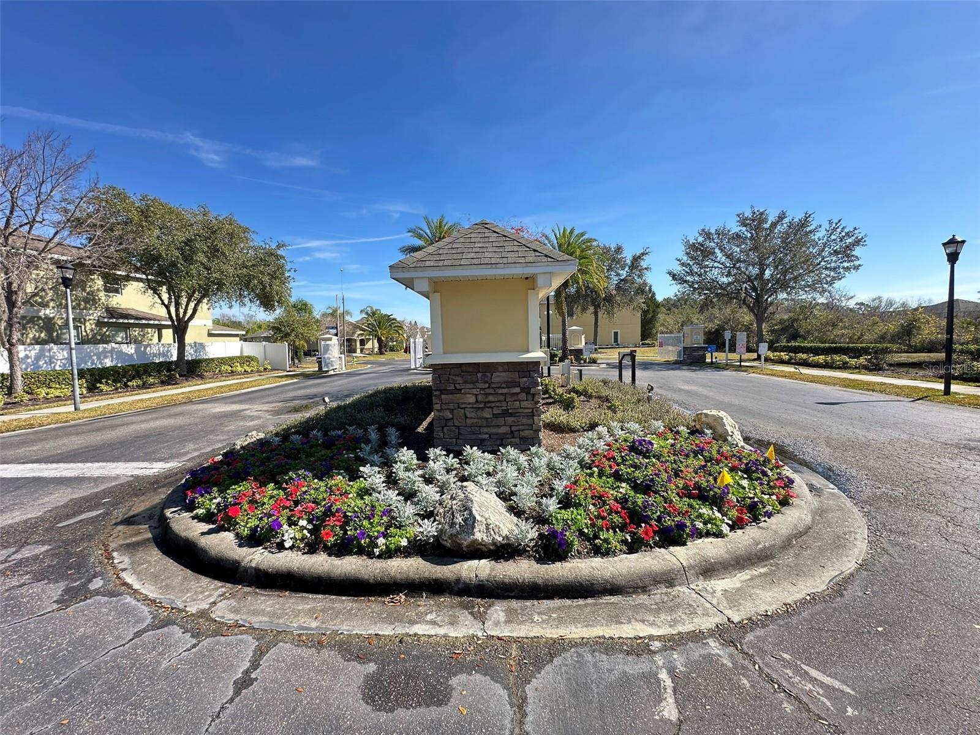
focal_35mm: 14
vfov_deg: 85.7
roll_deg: +1.5
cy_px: 368
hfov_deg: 102.1
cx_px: 490
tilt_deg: -3.2
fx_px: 396
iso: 40
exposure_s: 1/449
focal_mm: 2.22
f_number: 2.2
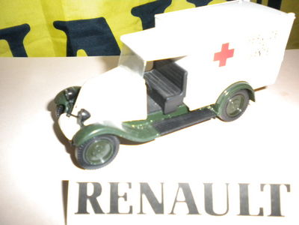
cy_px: 112
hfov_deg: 52.6
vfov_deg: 40.7
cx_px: 150
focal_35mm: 35
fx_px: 302
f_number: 3.1
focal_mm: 6.3
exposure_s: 1/30
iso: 400
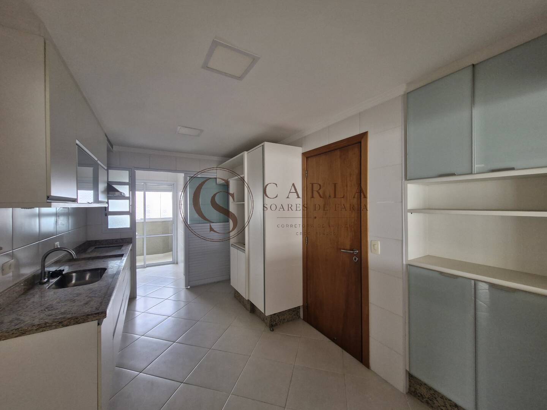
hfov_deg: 106.2
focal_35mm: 13
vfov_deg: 89.9
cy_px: 205
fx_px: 205
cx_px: 274
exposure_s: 1/60
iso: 125
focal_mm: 1.74
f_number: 2.2
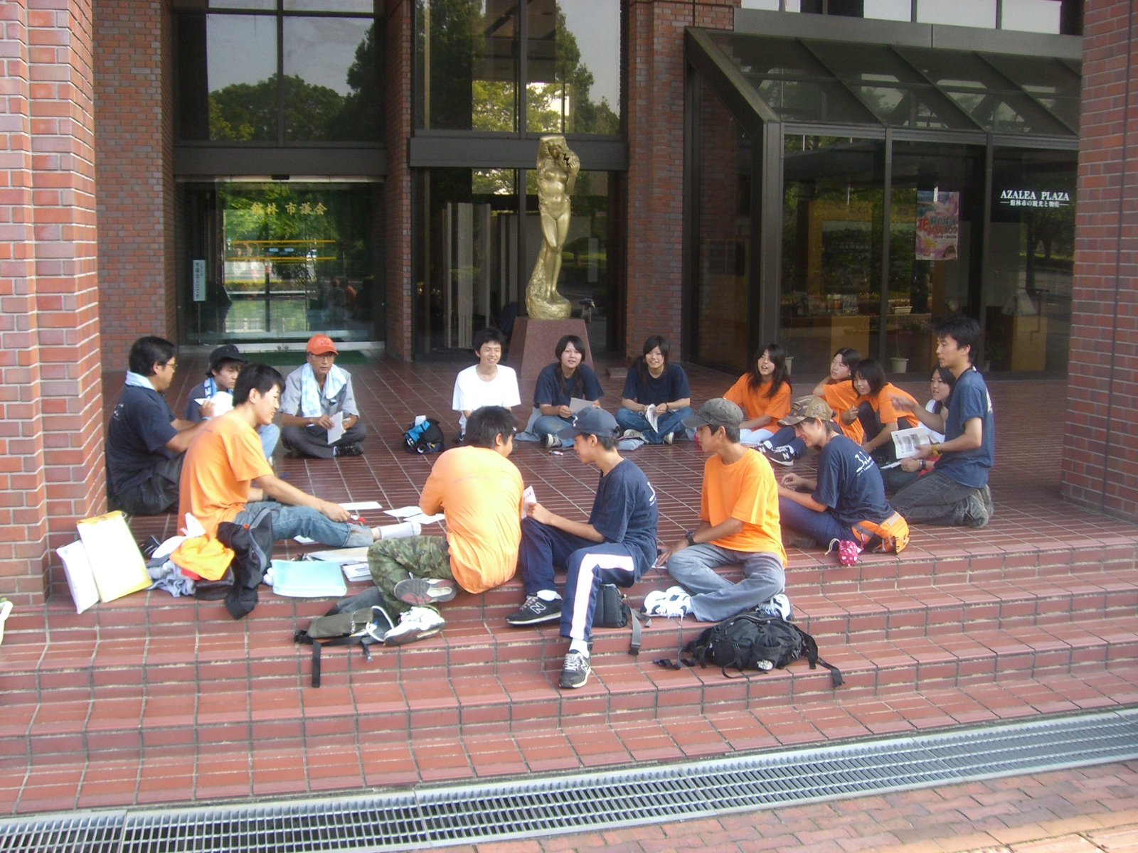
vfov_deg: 37.7
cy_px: 426
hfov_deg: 49.0
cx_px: 569
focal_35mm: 38
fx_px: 1249
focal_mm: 6.2
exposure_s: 1/160
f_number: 2.7
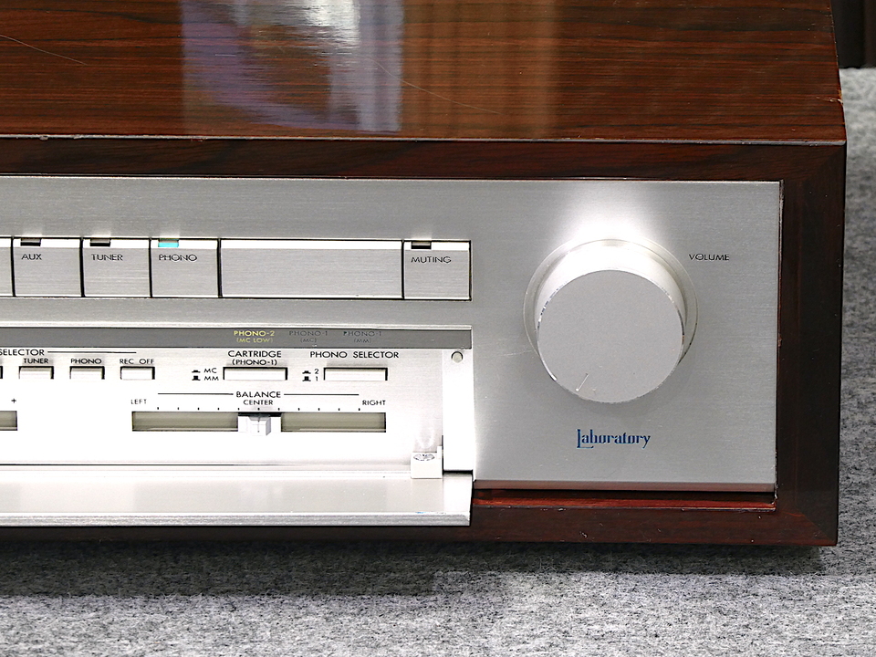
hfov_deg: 9.9
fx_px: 5061
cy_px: 328
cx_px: 438
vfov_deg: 7.4
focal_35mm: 200
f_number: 5.6
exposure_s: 1/4
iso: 200
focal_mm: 35.8
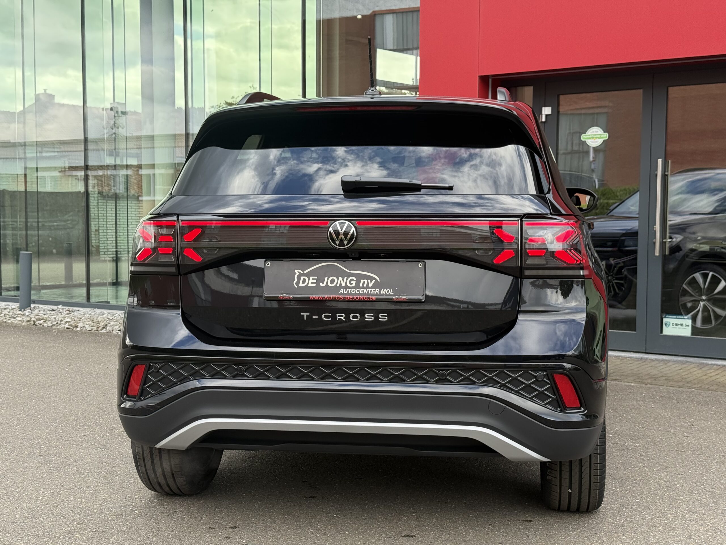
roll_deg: -0.9
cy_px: 272
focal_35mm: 48
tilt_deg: -2.8
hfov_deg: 39.7
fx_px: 1007
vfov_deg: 30.3
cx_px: 363
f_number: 1.78
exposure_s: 1/762
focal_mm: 6.76
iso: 100
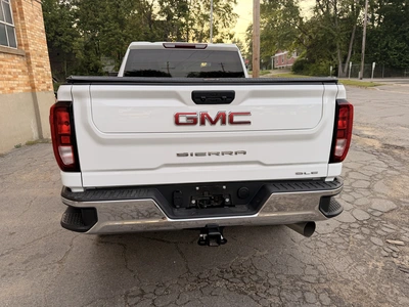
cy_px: 154
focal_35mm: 24
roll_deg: +4.5
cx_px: 204
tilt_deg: -14.2
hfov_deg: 71.6
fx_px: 284
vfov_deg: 56.8
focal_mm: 6.76
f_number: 1.78
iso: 80
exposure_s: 1/355
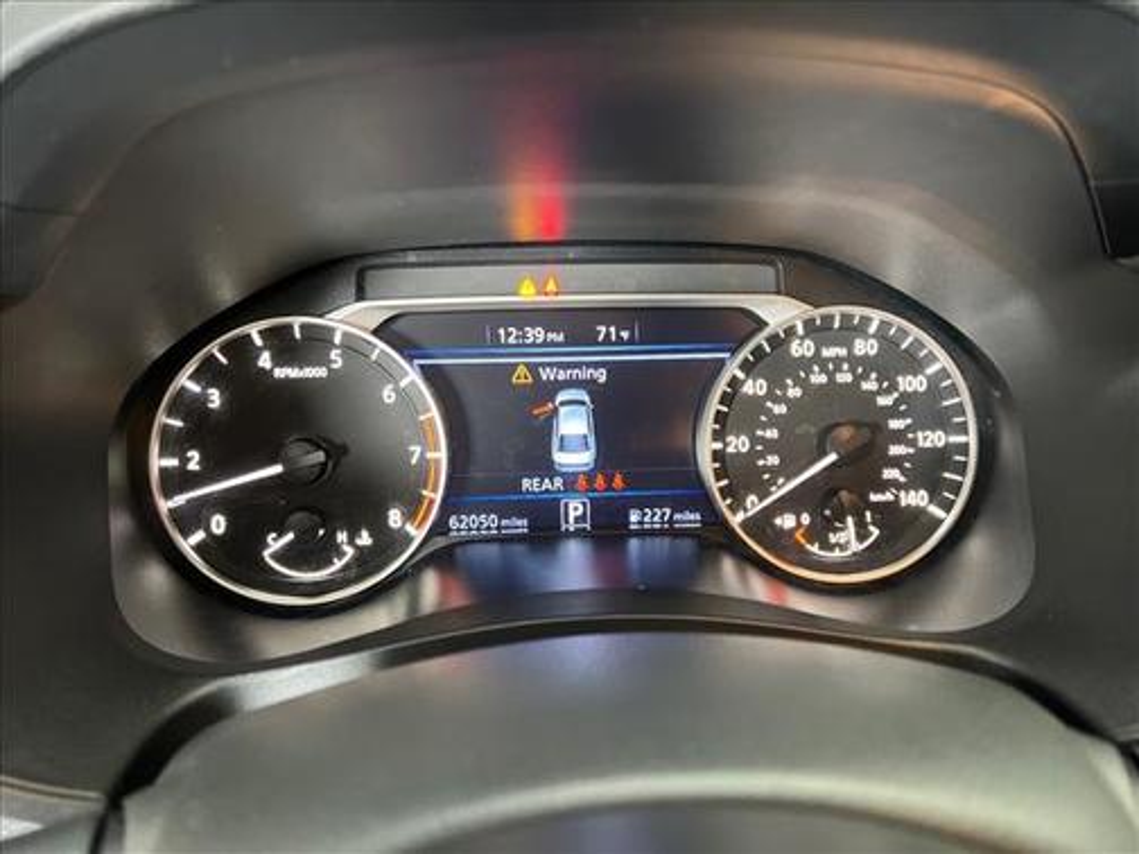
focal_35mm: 26
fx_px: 856
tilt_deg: -22.9
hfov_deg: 67.3
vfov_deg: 53.1
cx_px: 570
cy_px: 427
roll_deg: -0.6
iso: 500
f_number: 1.5
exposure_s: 1/30
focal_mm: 5.7
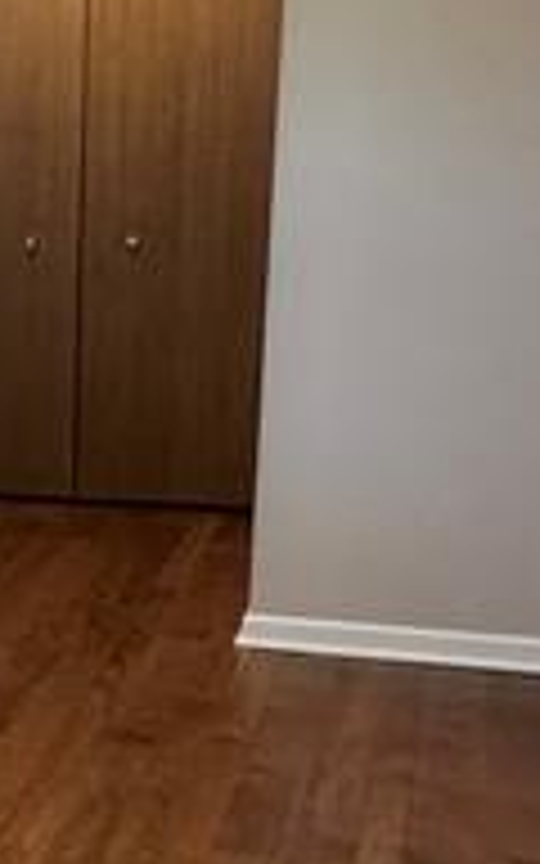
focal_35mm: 79
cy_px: 526
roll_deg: +4.4
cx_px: -774
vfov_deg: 26.1
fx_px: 1860
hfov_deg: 12.6
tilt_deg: -12.2
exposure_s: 1/60
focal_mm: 2.22
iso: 200
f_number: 2.2
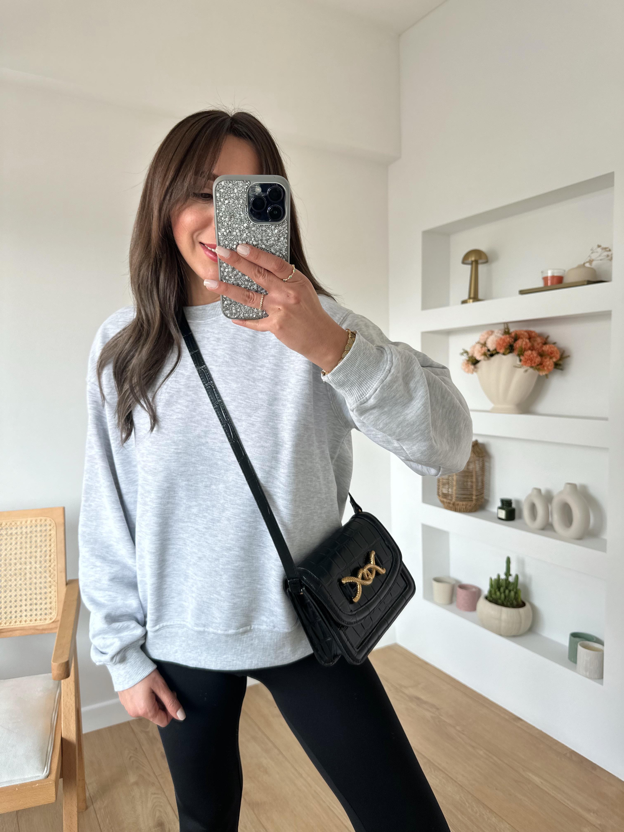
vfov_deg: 71.6
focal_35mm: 24
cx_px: 312
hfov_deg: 56.8
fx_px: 577
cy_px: 416
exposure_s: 1/121
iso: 64
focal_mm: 6.86
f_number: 1.78
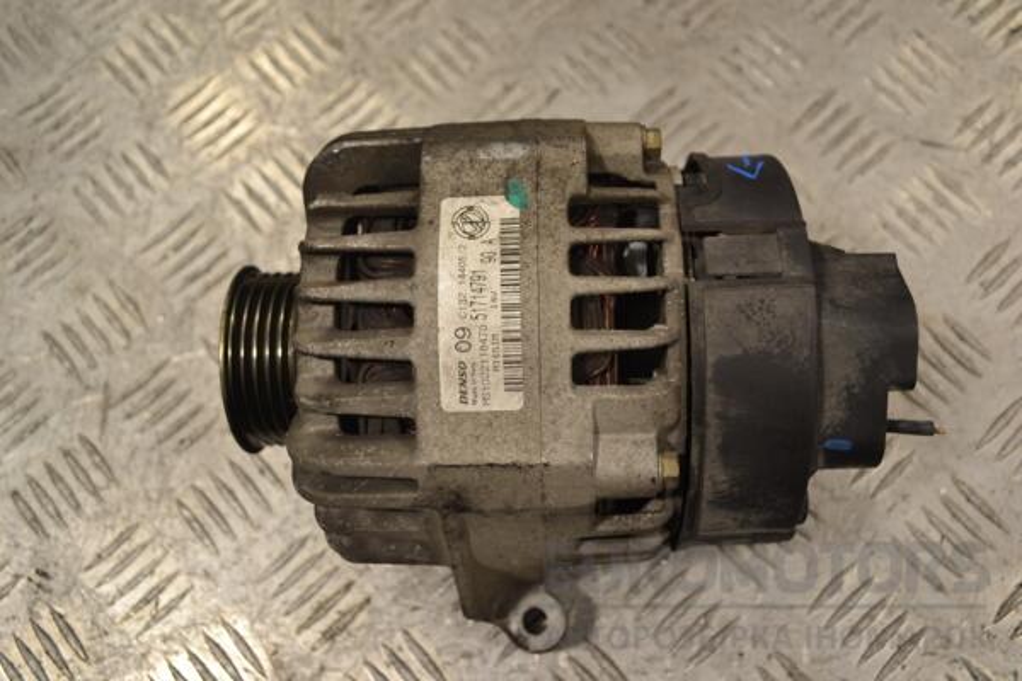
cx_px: 511
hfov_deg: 53.1
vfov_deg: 36.9
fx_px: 1022
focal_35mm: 36
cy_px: 340
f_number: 5.6
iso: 320
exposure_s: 1/125
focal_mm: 24
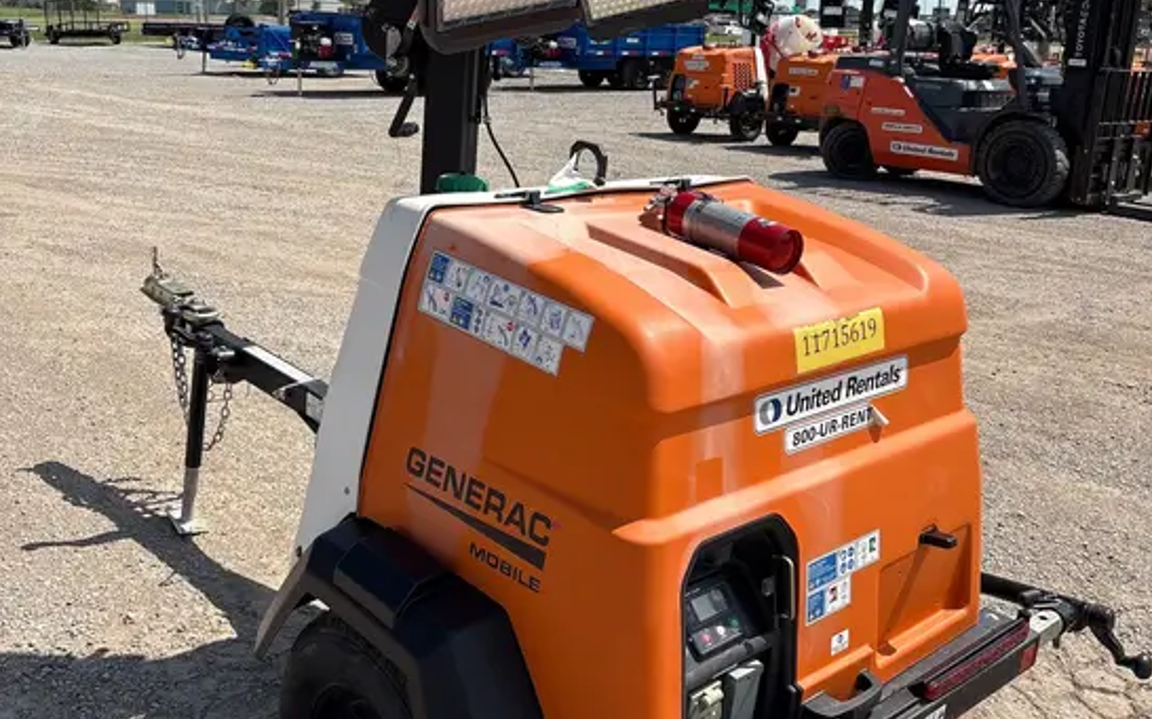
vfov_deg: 34.2
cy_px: 260
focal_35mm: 37
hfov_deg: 52.8
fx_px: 1161
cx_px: 576
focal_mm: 5.96
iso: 50
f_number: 1.6
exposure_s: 1/4065
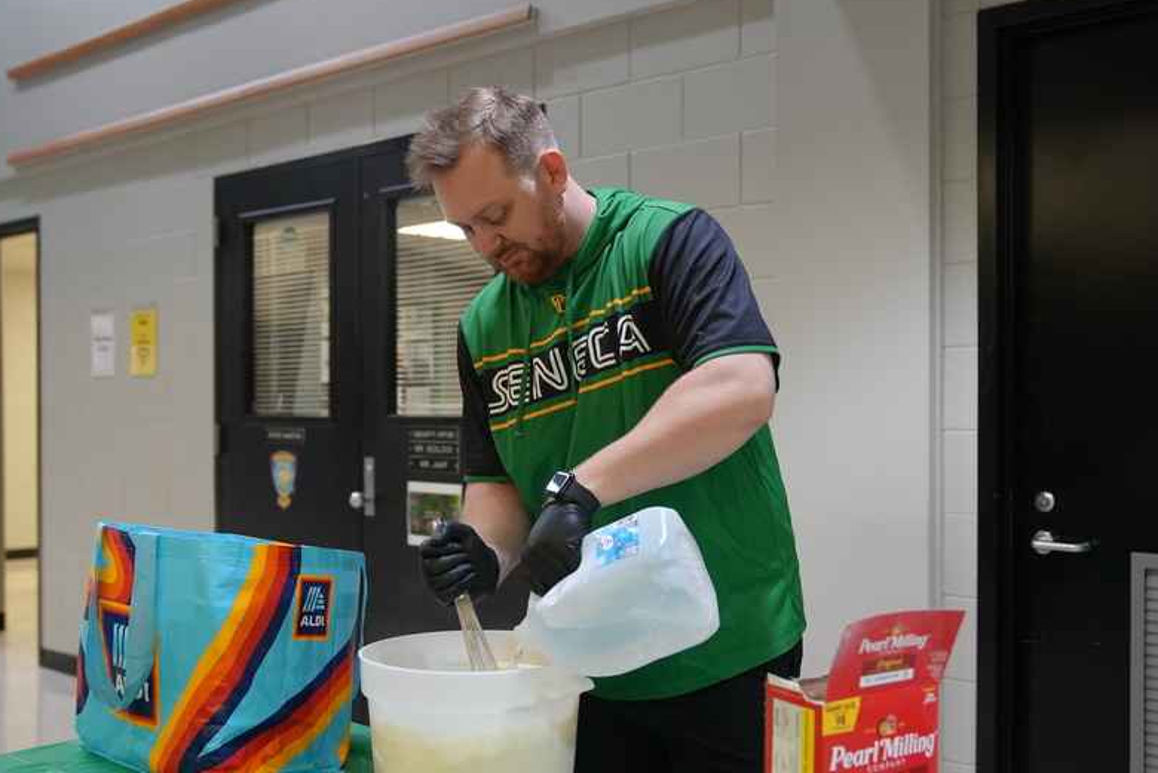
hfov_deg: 46.4
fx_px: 1352
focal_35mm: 42
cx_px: 601
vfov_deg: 31.9
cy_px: 426
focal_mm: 32
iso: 1250
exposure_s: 1/160
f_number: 3.2
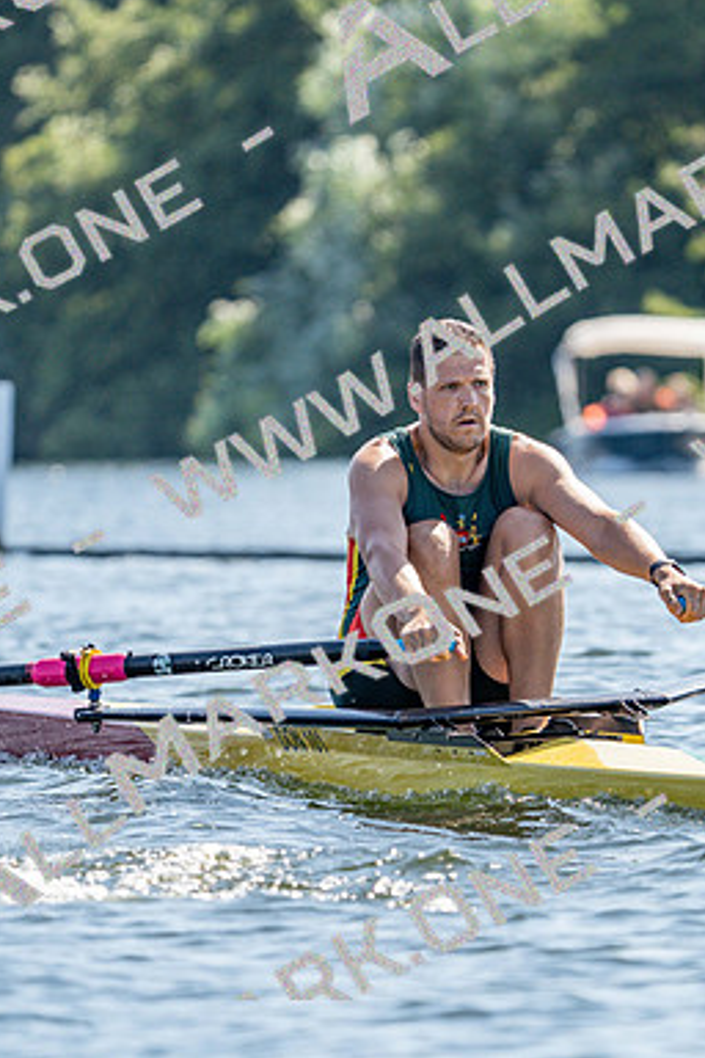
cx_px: 490
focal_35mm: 510
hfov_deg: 2.7
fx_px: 14980
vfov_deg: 4.0
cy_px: 528
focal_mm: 338
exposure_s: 1/1600
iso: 400
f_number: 6.3
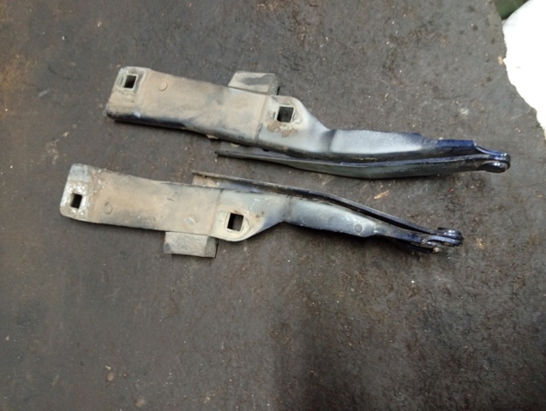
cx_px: 273
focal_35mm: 26
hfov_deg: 67.2
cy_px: 206
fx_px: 411
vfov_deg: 53.2
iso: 1530
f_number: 1.8
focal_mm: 3.96
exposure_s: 1/16.7
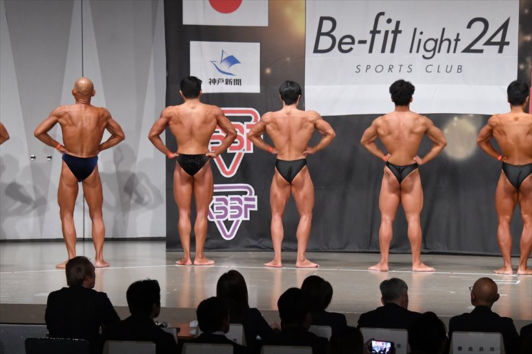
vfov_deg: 9.9
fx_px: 2038
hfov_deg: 14.9
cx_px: 266
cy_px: 177
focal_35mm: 138
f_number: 5.6
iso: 6400
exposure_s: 1/400
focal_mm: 92
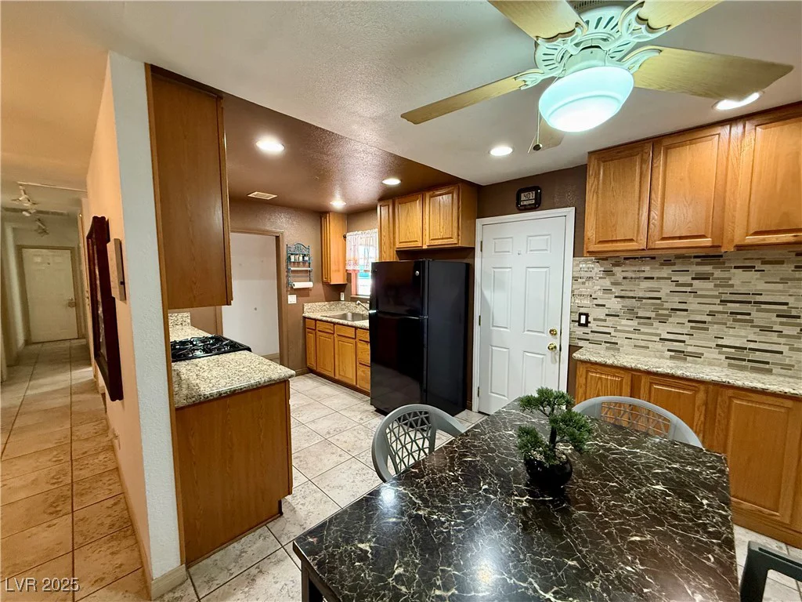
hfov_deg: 102.1
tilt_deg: -5.0
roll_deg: +0.4
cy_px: 301
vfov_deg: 85.7
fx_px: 324
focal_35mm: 14
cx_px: 401
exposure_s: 1/60
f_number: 2.2
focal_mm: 2.22
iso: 320
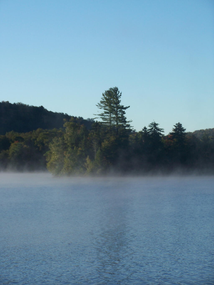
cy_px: 142
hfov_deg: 12.7
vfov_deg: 16.8
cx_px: 107
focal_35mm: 117
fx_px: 964
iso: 80
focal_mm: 19.4
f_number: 3.2
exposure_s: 1/800
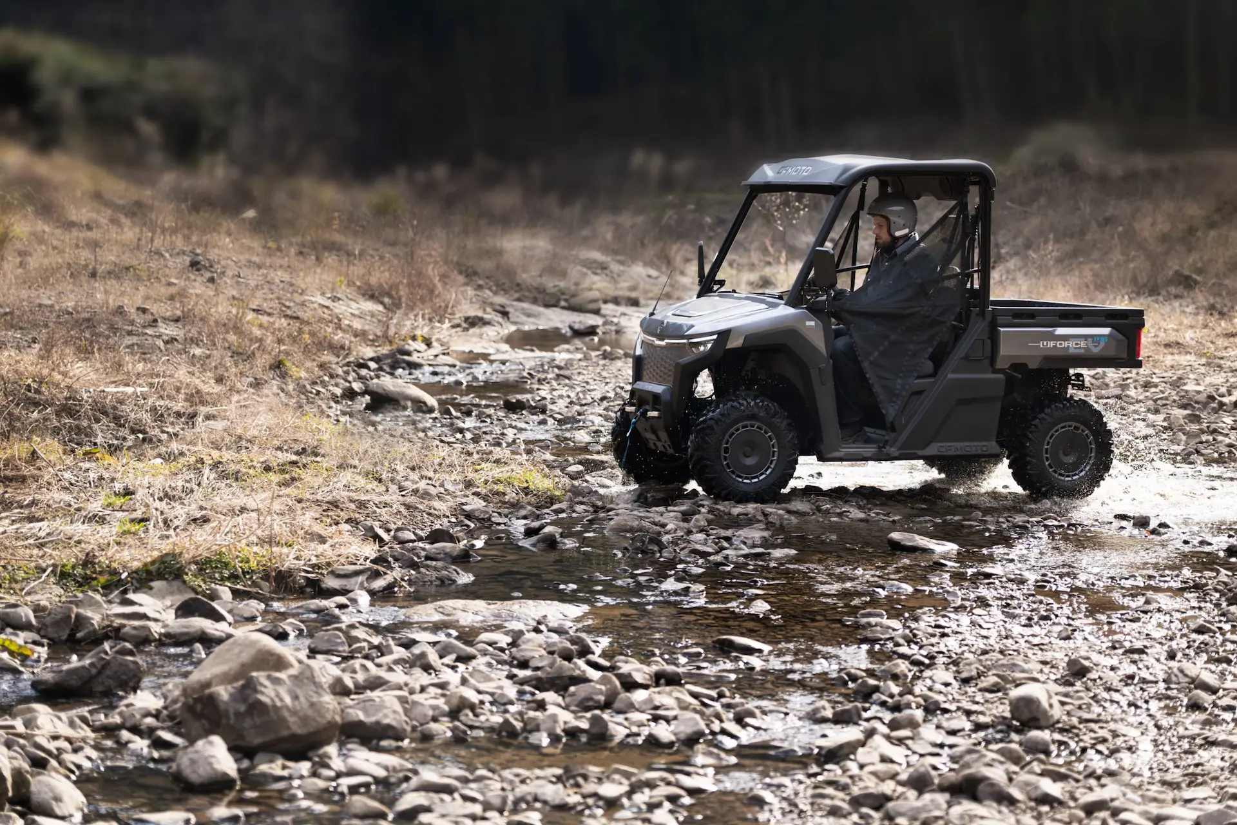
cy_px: 412
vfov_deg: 17.1
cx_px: 618
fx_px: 2745
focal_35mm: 80
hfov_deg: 25.4
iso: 100
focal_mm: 79.9
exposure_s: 1/500
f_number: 2.8
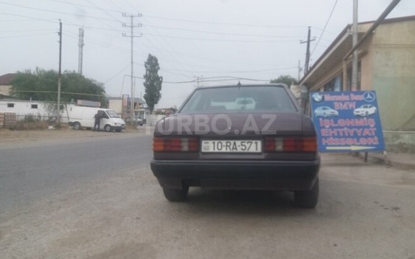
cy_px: 124
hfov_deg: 64.6
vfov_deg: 43.1
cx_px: 208
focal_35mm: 29
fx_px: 328
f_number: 1.9
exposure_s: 1/1088
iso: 40
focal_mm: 3.7
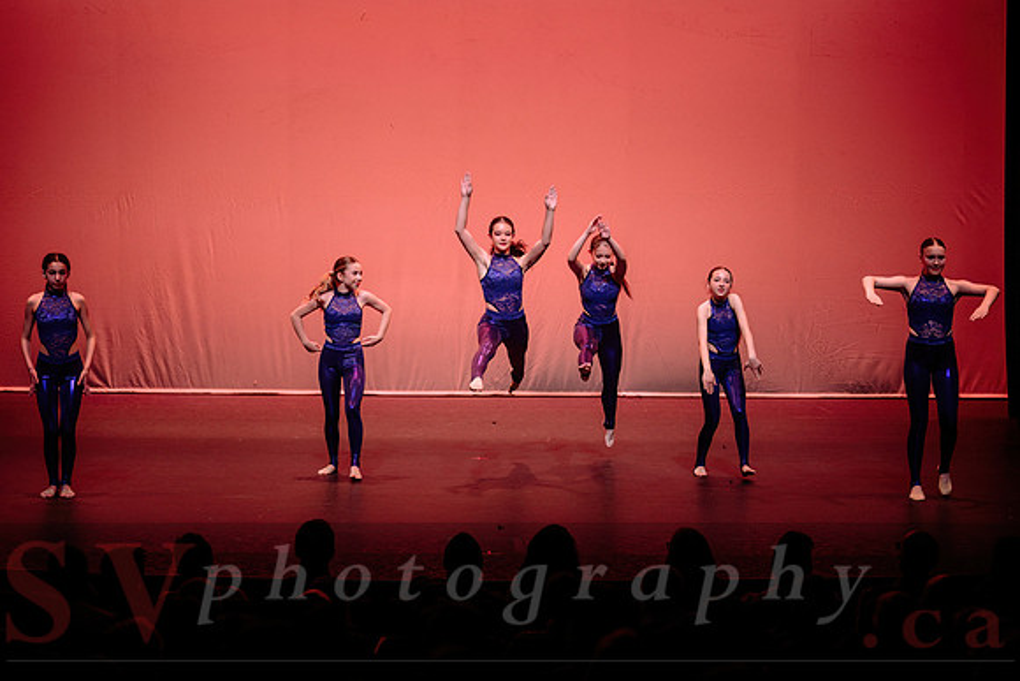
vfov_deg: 14.9
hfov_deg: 22.1
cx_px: 510
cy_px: 340
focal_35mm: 92
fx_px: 2607
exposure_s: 1/400
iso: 1250
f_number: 2.8
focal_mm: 92
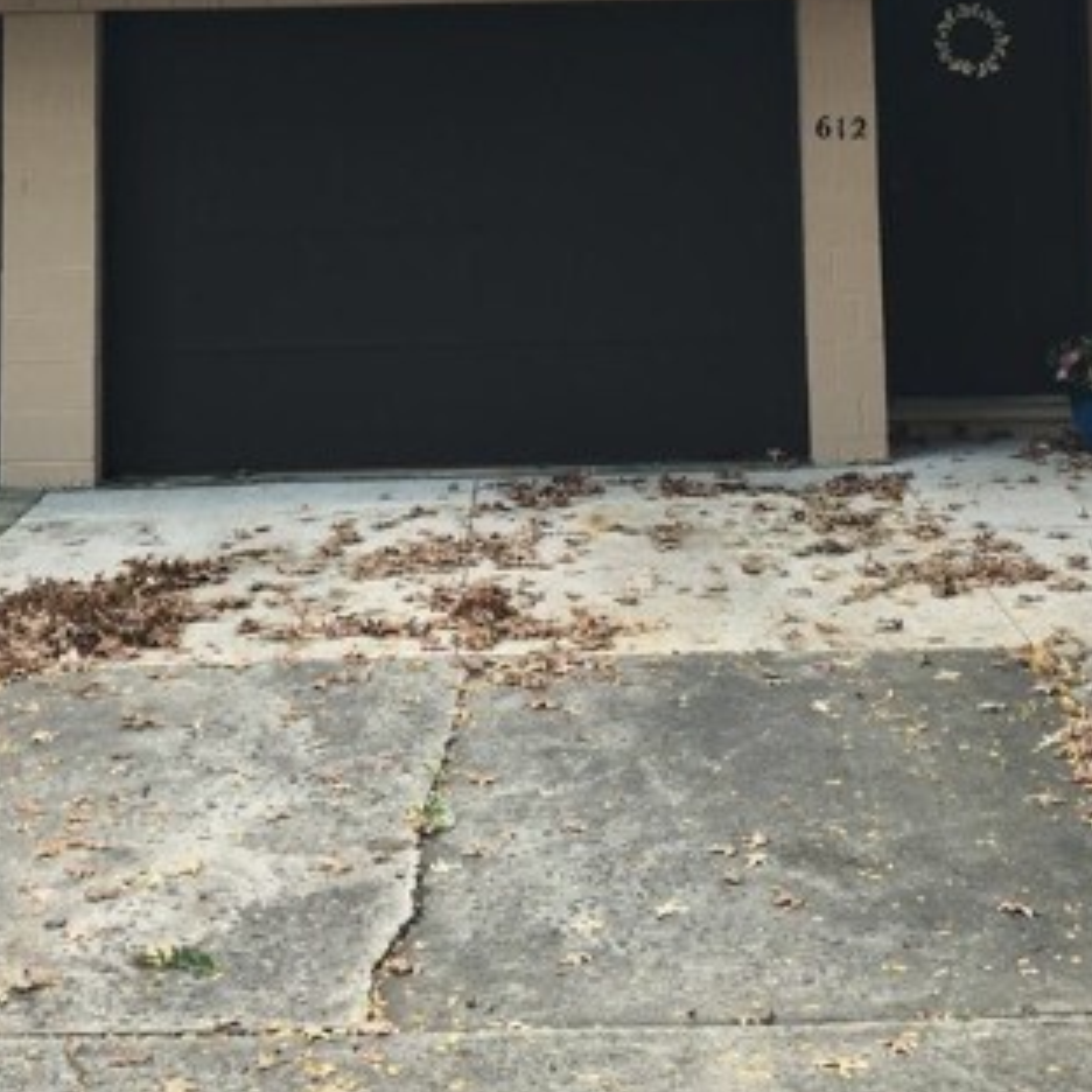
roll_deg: +2.1
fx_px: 2248
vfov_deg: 25.3
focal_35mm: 63
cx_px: 567
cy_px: -112
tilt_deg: +5.4
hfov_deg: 27.3
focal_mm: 4.15
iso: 25
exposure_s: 1/123
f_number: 2.2
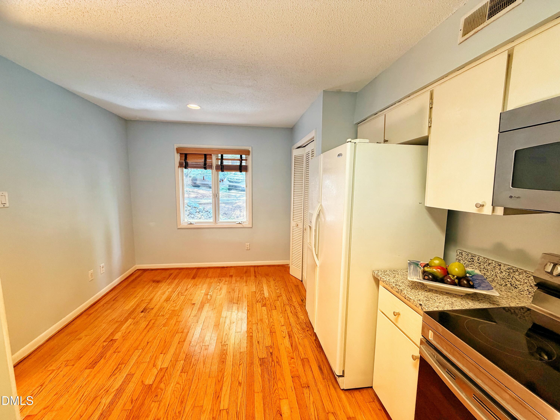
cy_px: 210
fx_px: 226
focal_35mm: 14
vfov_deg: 85.7
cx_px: 280
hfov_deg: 102.1
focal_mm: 2.22
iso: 200
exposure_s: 1/60
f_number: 2.2
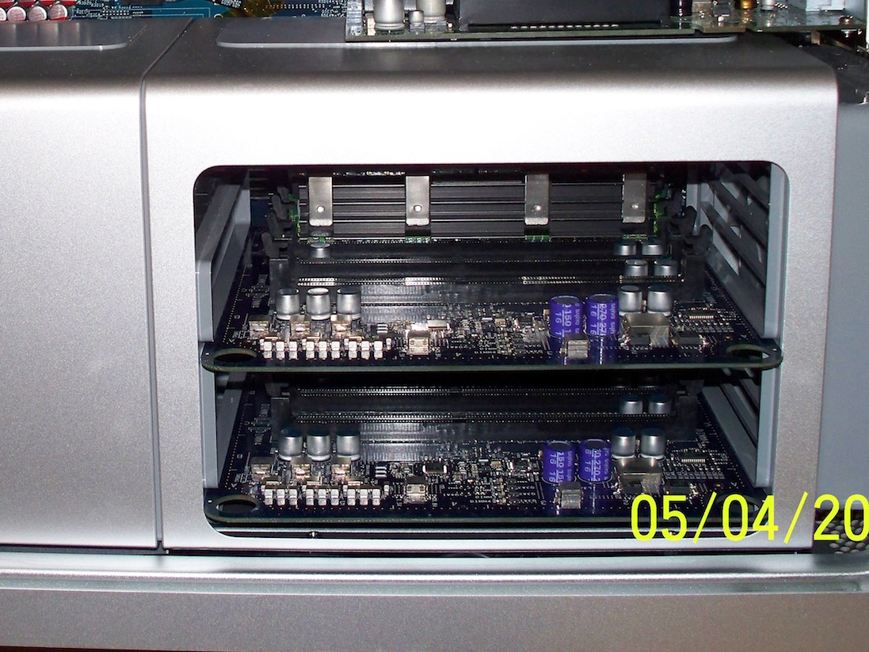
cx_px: 257
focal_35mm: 63
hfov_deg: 30.4
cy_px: 89
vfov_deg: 22.8
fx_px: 1582
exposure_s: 1/30
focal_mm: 7.54
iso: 200
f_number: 2.8
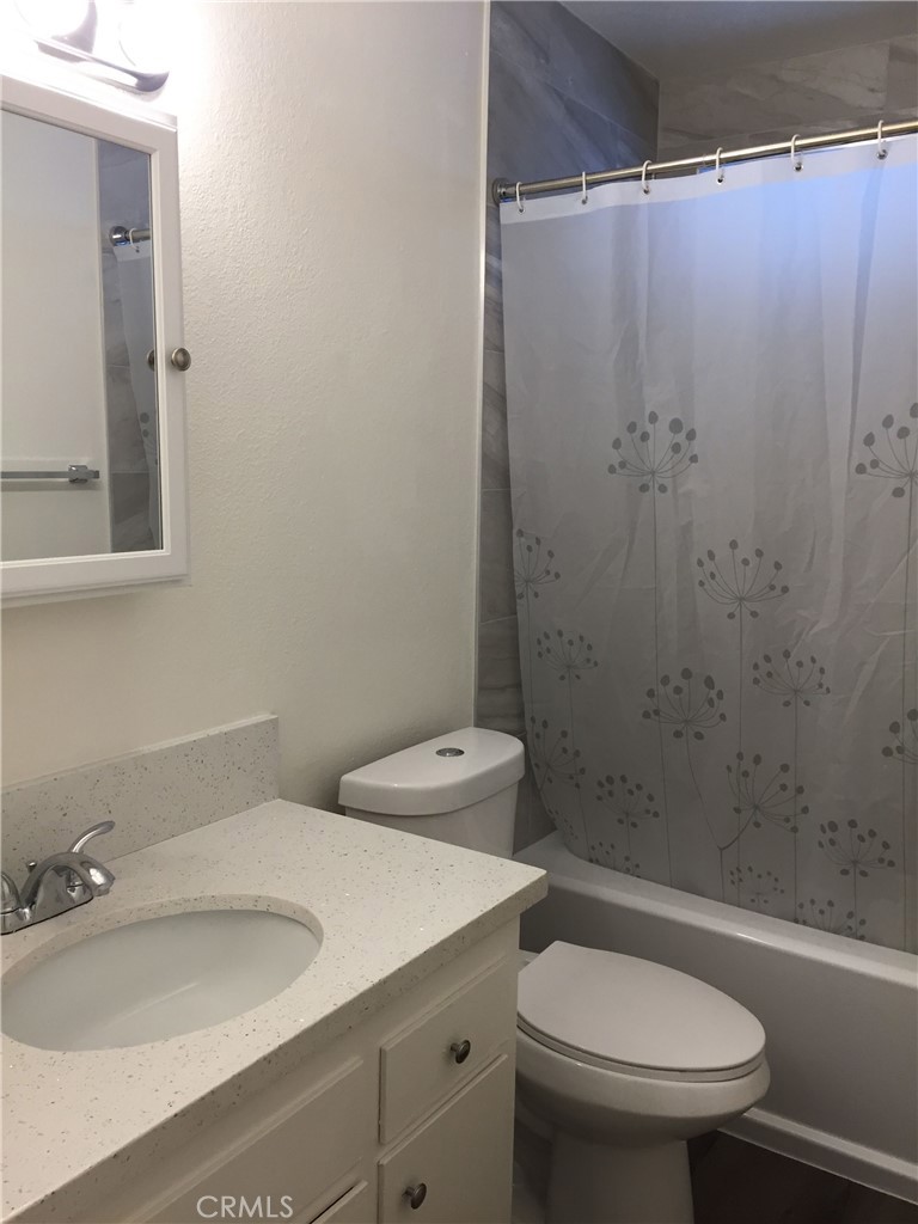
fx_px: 1025
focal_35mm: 29
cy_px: 612
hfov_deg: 48.2
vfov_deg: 61.7
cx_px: 459
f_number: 2.2
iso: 32
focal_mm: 4.15
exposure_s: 1/30
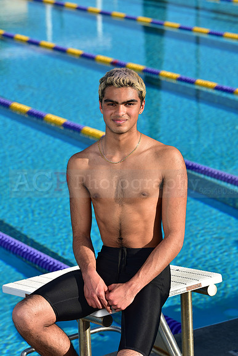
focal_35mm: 122
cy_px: 178
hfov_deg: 11.2
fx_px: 1209
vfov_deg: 16.8
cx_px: 119
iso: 64
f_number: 6.3
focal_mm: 122
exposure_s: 1/250
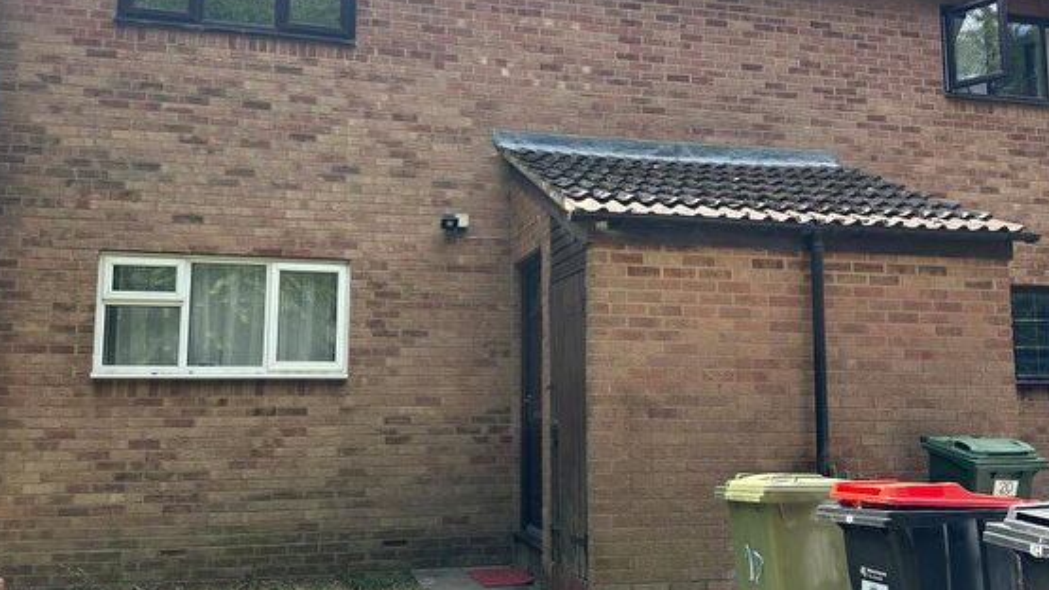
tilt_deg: +7.7
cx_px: 518
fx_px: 918
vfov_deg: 35.6
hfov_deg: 59.5
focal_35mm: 33
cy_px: 288
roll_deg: +0.0
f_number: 1.78
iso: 80
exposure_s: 1/903
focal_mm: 6.86
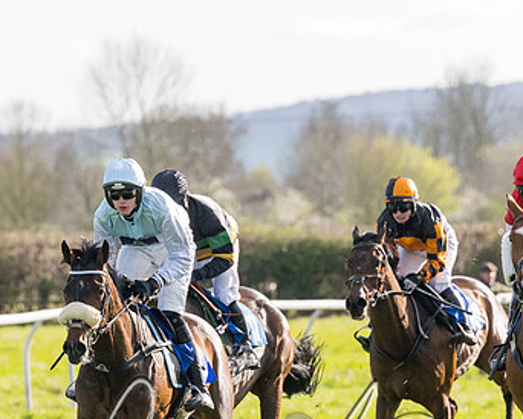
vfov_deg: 2.8
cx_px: 189
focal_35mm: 550
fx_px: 8518
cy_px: 283
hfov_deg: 3.5
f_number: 4
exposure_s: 1/1600
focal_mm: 165
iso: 400
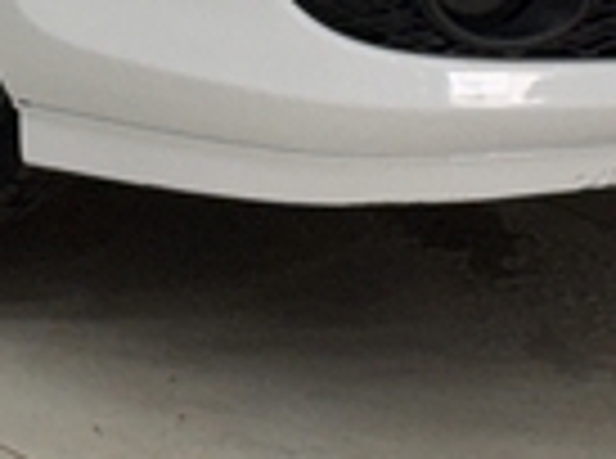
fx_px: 4987
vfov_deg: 5.1
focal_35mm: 281
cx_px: -103
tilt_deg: -11.2
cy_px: -783
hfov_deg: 7.0
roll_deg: +0.9
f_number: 1.78
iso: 50
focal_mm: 6.76
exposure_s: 1/120
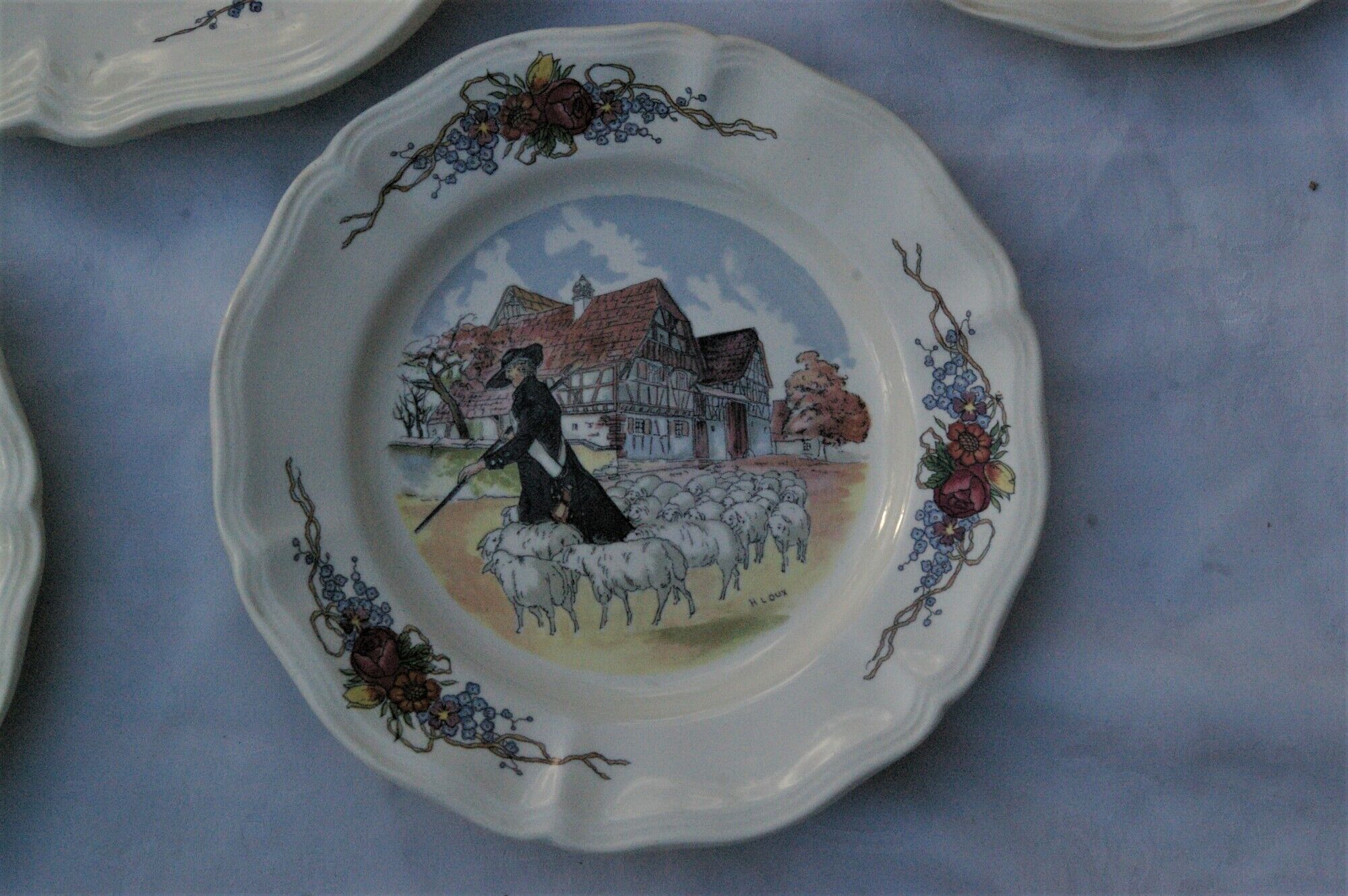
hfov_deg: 49.6
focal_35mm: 39
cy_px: 448
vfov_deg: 34.2
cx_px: 674
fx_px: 1459
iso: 1600
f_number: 8
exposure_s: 1/750
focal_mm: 26
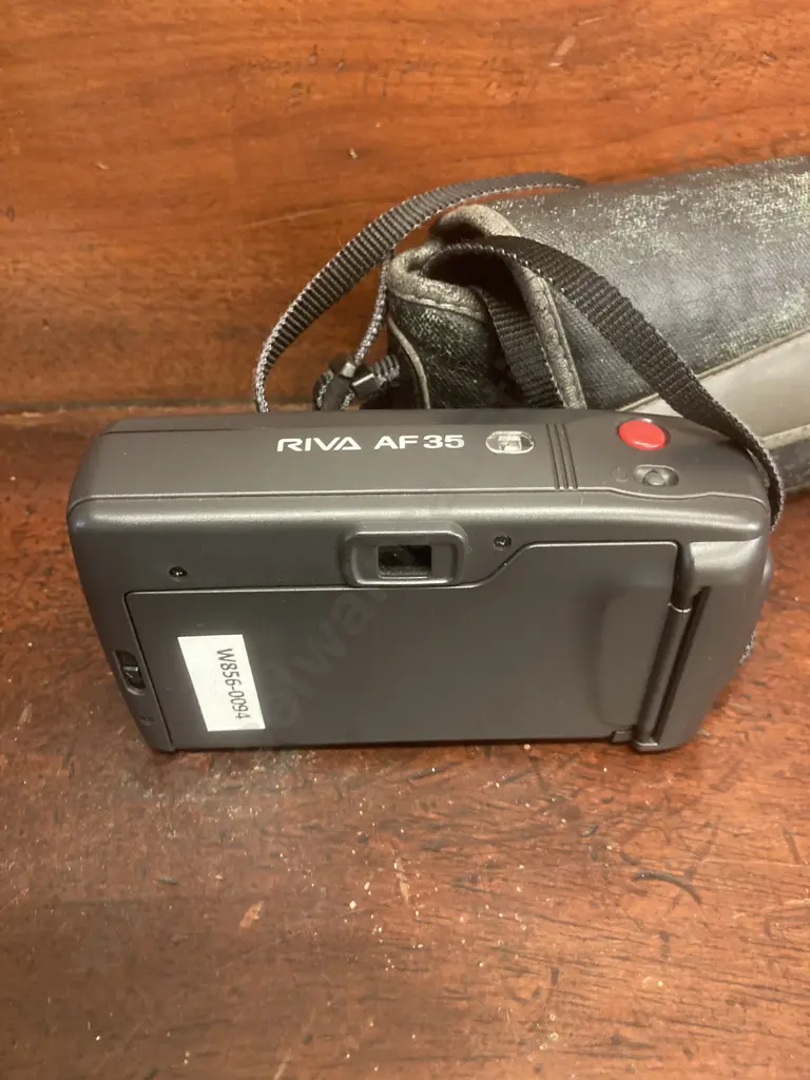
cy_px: 540
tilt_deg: -40.0
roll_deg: +0.2
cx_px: 405
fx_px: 874
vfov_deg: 63.4
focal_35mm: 28
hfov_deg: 49.7
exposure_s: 1/25
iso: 400
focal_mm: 3.99
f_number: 1.8
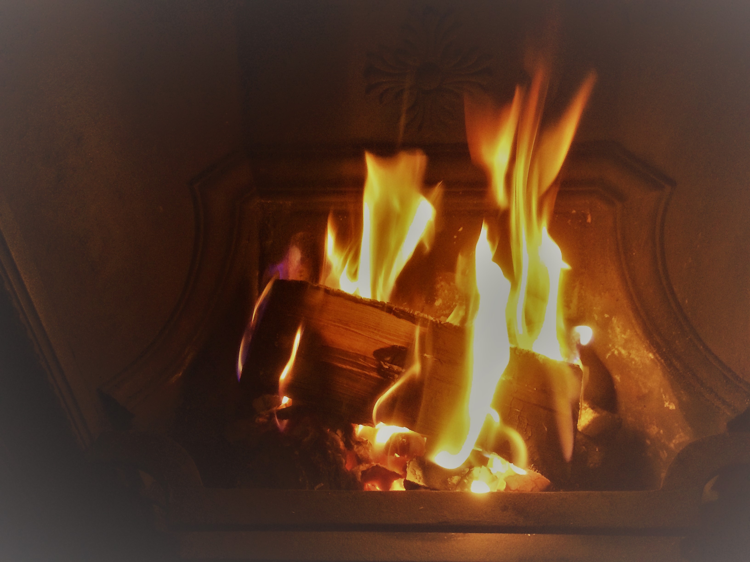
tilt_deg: -40.9
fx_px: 628
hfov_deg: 61.7
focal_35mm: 29
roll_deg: +0.5
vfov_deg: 48.2
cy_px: 281
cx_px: 375
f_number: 2.2
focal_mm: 4.15
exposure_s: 1/33
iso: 320
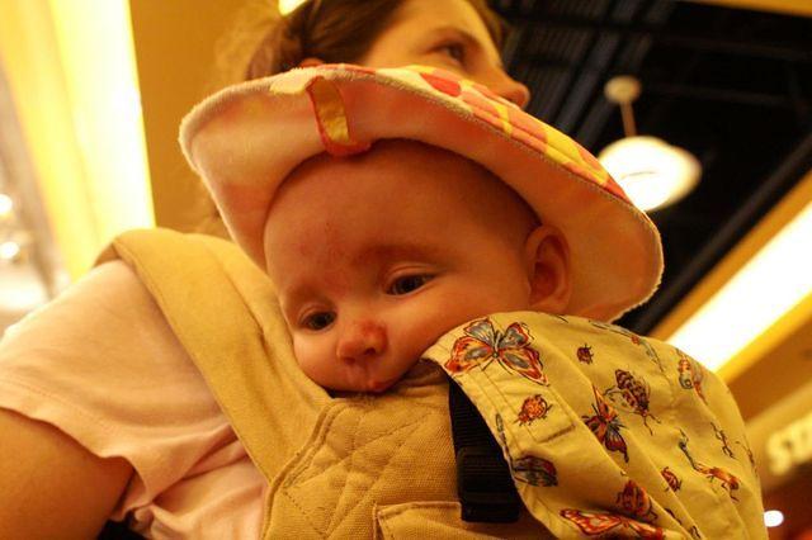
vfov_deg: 31.9
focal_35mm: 42
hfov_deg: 46.4
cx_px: 406
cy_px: 270
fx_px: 947
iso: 1600
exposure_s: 1/30
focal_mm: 28
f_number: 4.5
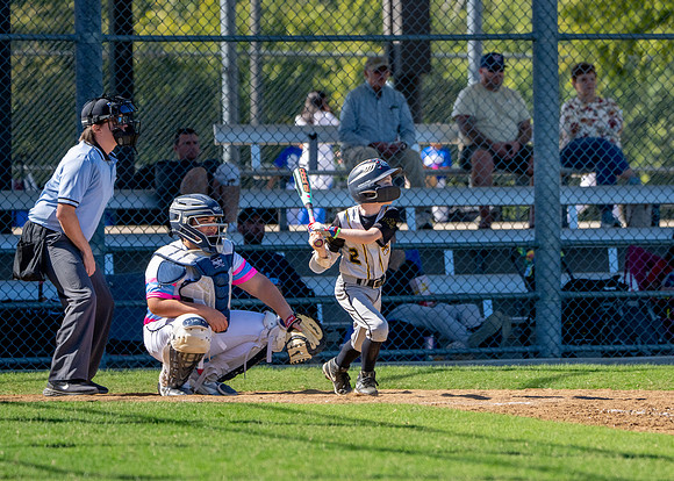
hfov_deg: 6.1
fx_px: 6276
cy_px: 244
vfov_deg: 4.4
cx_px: 485
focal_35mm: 328
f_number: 5.6
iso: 800
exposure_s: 1/4000
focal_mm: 229
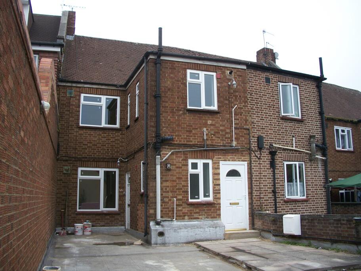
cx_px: 180
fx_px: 365
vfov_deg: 40.7
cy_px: 136
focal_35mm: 35
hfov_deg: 52.6
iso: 80
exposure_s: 1/320
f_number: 3.1
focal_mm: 6.3
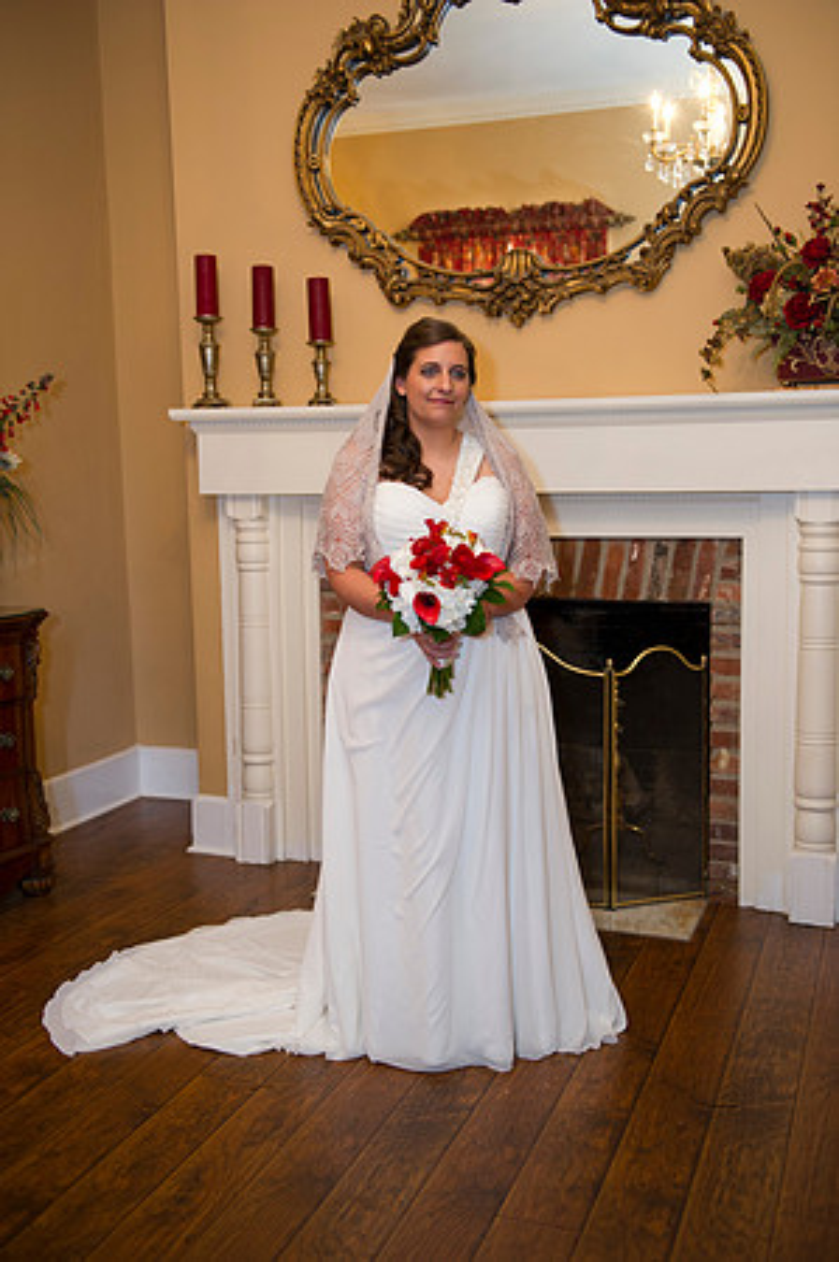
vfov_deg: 50.7
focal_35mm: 38
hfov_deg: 35.0
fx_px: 1331
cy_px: 631
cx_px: 420
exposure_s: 1/80
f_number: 3.2
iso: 800
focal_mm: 38
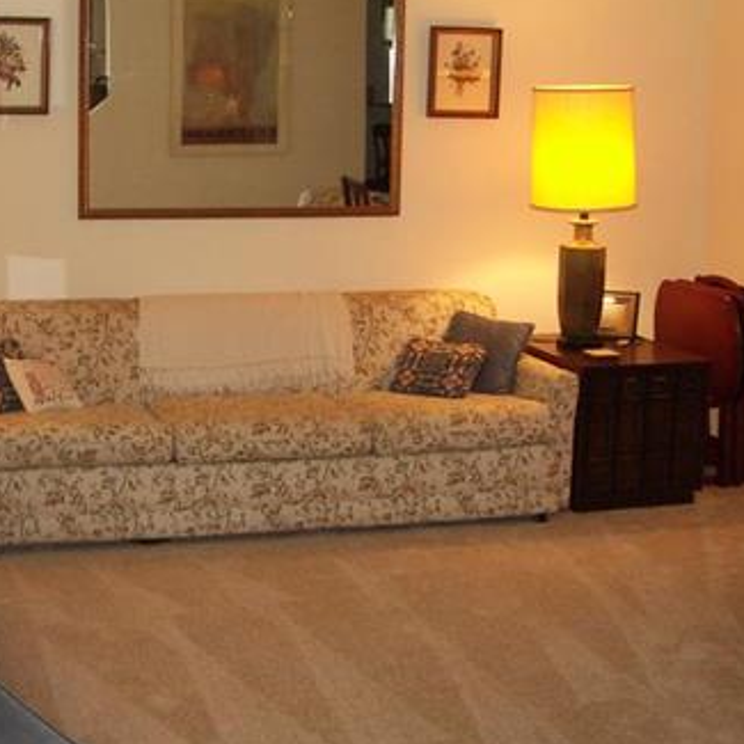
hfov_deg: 28.0
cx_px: 243
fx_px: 1483
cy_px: 240
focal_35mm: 61
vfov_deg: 28.0
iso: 200
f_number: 2.6
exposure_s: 1/60
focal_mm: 5.8
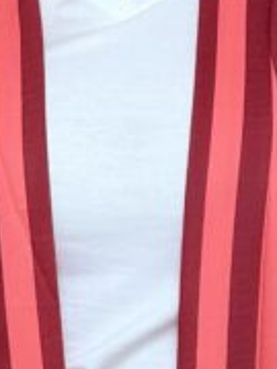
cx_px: 209
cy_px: 266
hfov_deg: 11.1
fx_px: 1419
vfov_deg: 14.8
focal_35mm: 133
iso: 125
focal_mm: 2.71
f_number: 1.9
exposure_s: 1/60
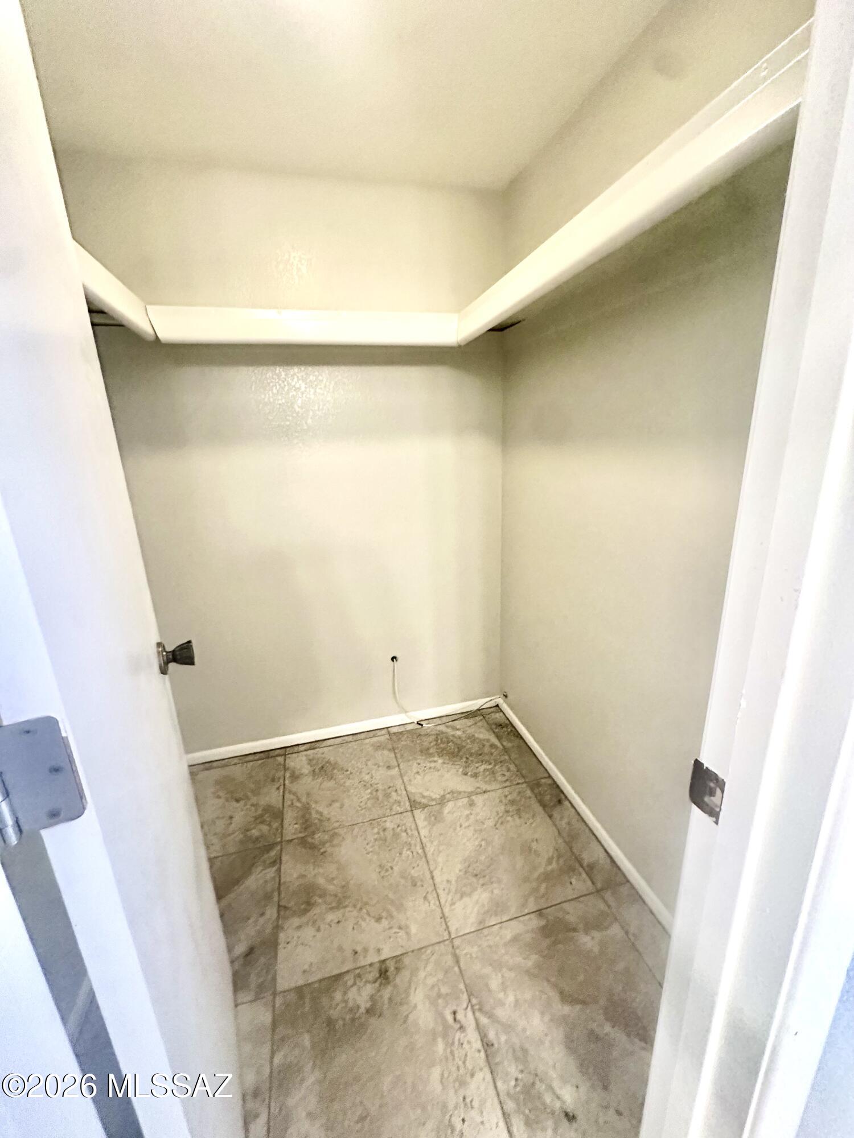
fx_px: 461
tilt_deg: -17.5
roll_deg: +0.8
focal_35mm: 14
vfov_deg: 102.1
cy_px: 569
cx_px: 427
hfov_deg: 85.7
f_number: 2.2
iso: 640
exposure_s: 1/60
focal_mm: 2.22
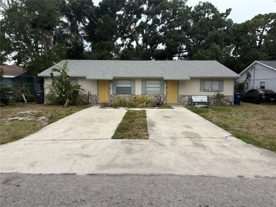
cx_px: 138
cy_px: 104
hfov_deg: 67.3
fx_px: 207
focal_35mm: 26
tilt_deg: -3.4
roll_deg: -0.4
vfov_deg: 53.1
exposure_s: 1/3448
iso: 50
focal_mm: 5.96
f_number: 1.6
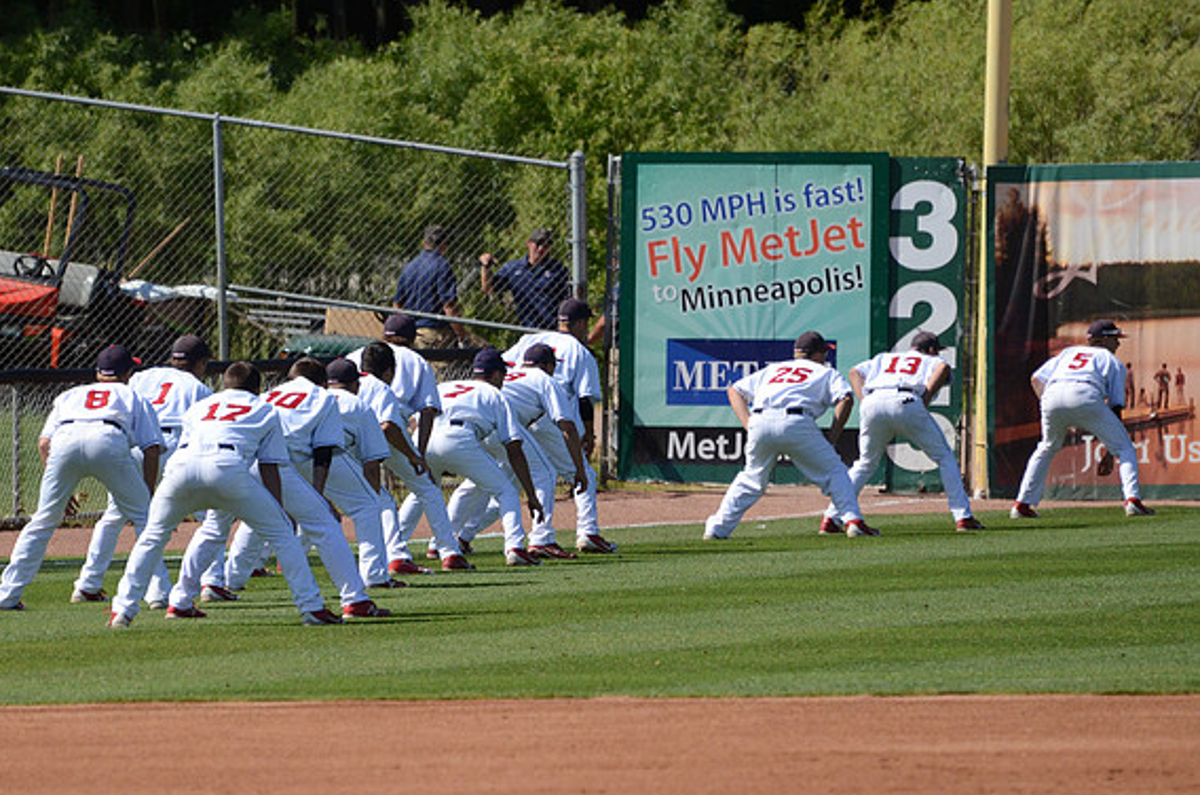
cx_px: 589
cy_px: 404
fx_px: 13237
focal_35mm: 398
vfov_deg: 3.4
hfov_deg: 5.2
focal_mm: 260
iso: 1250
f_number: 5.6
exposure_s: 1/8000
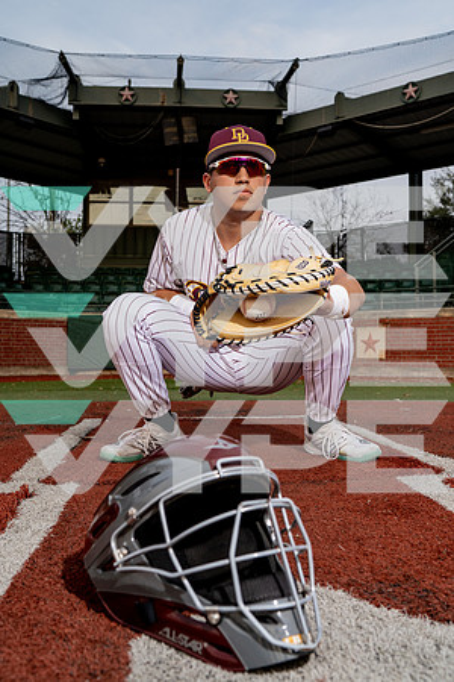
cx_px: 227
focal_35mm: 35
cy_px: 341
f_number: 5.6
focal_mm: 35
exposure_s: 1/250
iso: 250
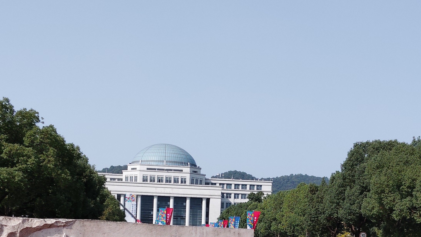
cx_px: 226
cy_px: 240
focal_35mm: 59
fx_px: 659
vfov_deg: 19.7
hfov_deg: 35.4
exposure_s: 1/1340
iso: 50
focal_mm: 4.25
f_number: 1.8
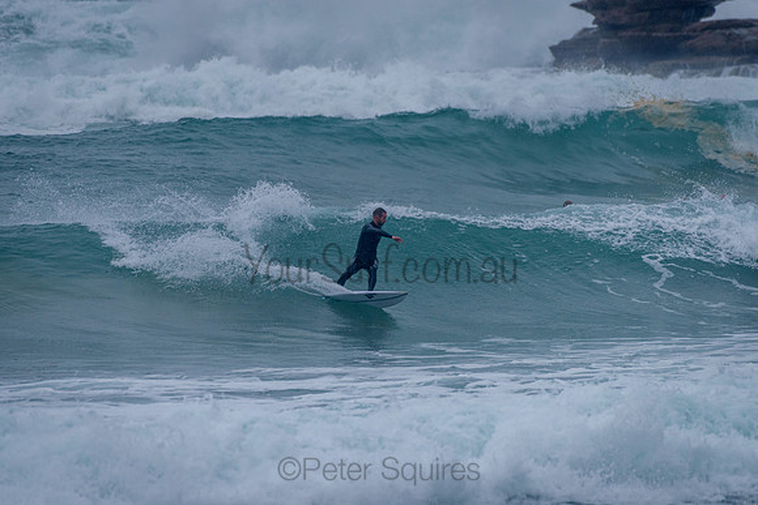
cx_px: 379
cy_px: 252
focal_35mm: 613
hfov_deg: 3.4
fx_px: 12899
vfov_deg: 2.2
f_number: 5.6
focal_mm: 500
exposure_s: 1/2000
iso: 360
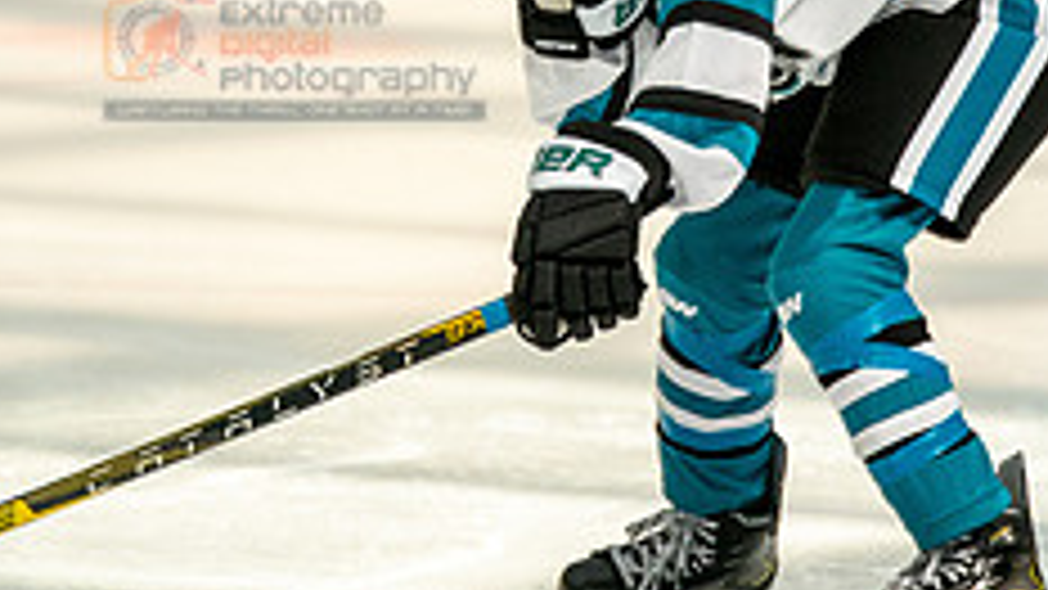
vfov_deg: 1.1
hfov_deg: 2.0
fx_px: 29842
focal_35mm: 1074
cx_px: 587
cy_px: -52
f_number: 3.2
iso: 1600
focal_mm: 300
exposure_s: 1/6400
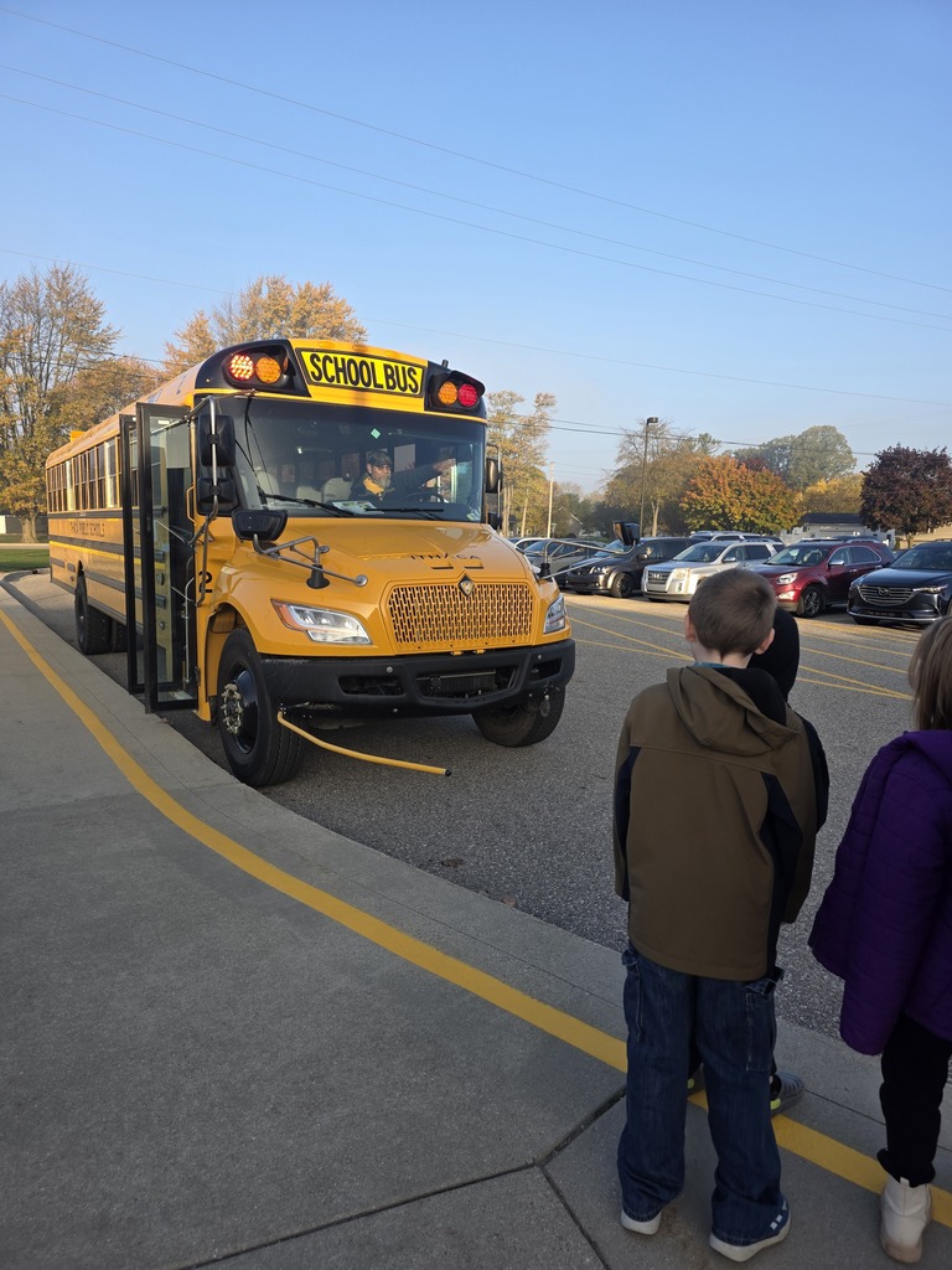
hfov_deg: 58.9
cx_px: 476
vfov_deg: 73.9
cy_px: 635
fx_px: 843
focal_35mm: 23
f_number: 1.7
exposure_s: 1/1869
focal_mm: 6.3
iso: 80
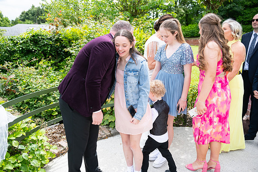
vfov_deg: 45.0
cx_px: 129
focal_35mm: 29
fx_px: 208
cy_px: 86
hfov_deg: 63.6
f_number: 3.5
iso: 250
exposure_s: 1/1600
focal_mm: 29
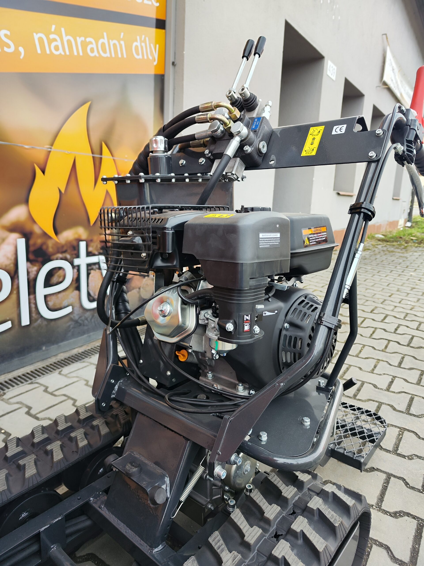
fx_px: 376
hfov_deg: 58.9
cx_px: 212
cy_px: 283
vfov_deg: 73.9
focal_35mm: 23
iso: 50
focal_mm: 7.01
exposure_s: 1/174
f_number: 1.69
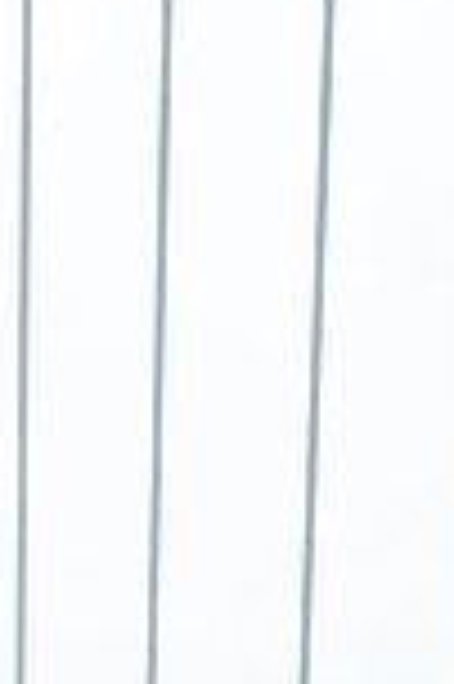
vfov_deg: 5.3
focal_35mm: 386
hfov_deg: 3.5
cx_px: -198
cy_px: 961
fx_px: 7318
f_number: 6.3
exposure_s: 1/30
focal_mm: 75
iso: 100
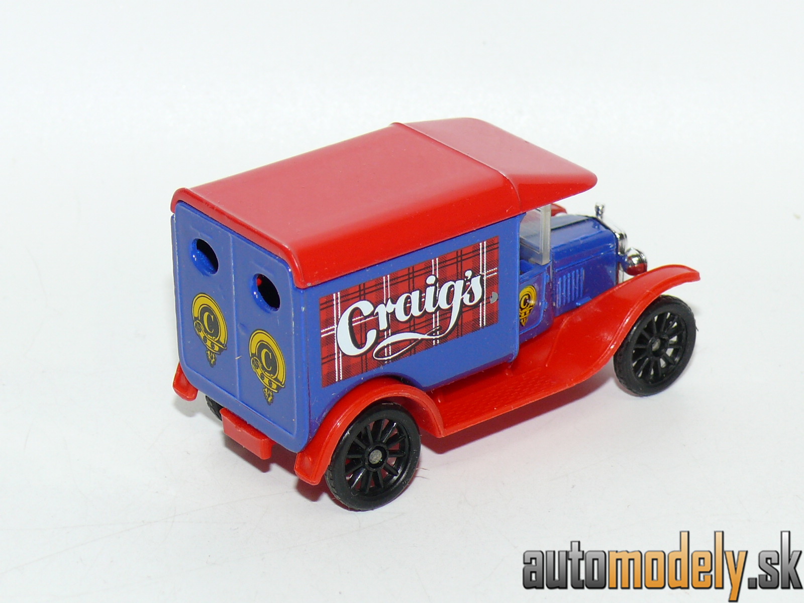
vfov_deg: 12.7
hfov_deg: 16.8
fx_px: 2717
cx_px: 402
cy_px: 302
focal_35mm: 117
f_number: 4
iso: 100
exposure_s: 1/30
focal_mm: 14.4
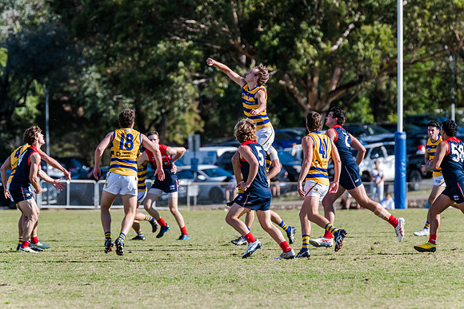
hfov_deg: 5.3
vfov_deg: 3.6
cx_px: 232
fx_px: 4972
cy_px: 154
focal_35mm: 386
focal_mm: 380
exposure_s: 1/1600
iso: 800
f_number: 7.1
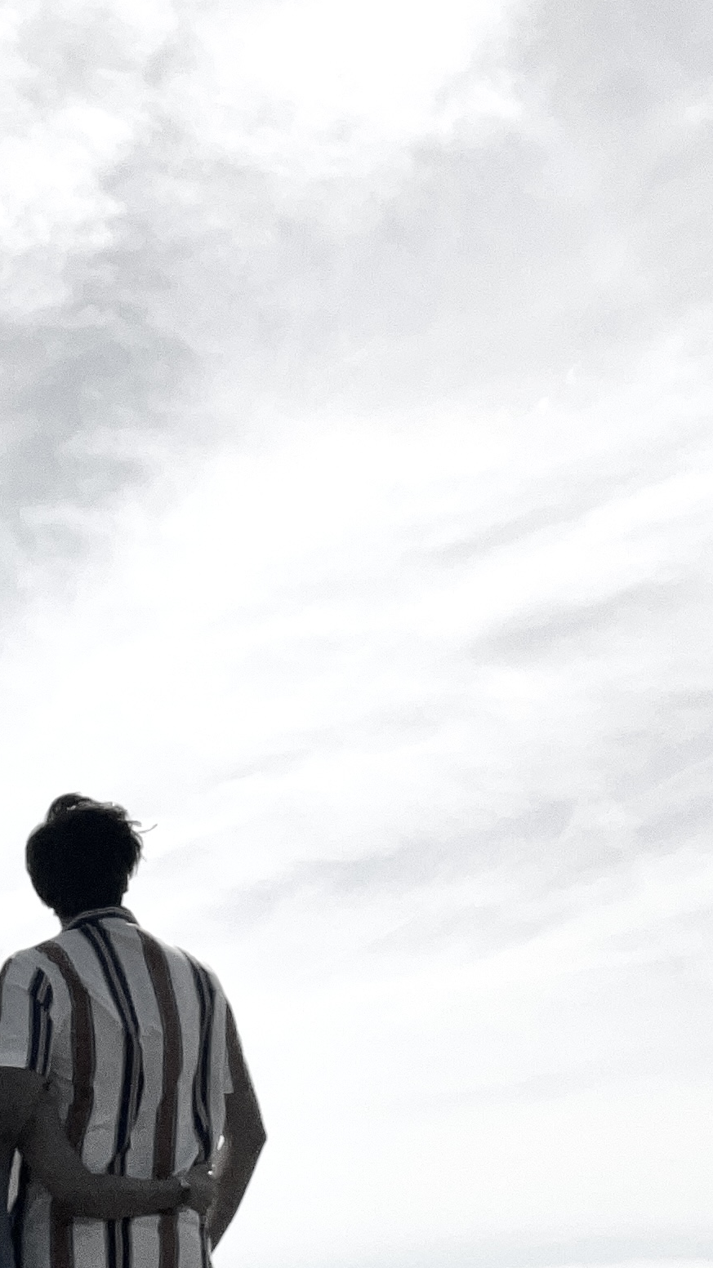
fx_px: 2186
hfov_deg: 18.3
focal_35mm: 65
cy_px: 786
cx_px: 100
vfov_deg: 32.2
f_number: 2.2
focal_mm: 2.71
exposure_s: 1/7576
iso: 25
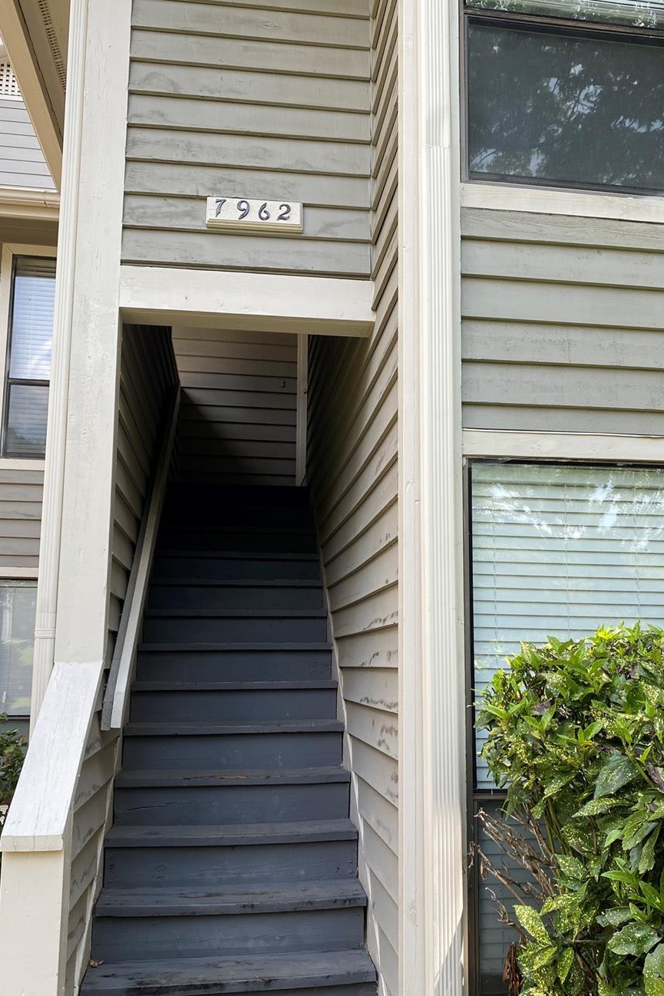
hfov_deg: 41.1
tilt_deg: +9.3
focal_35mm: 32
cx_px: 352
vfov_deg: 58.6
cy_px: 543
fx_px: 886
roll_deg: +0.0
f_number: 1.8
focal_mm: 4.25
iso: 32
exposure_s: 1/458
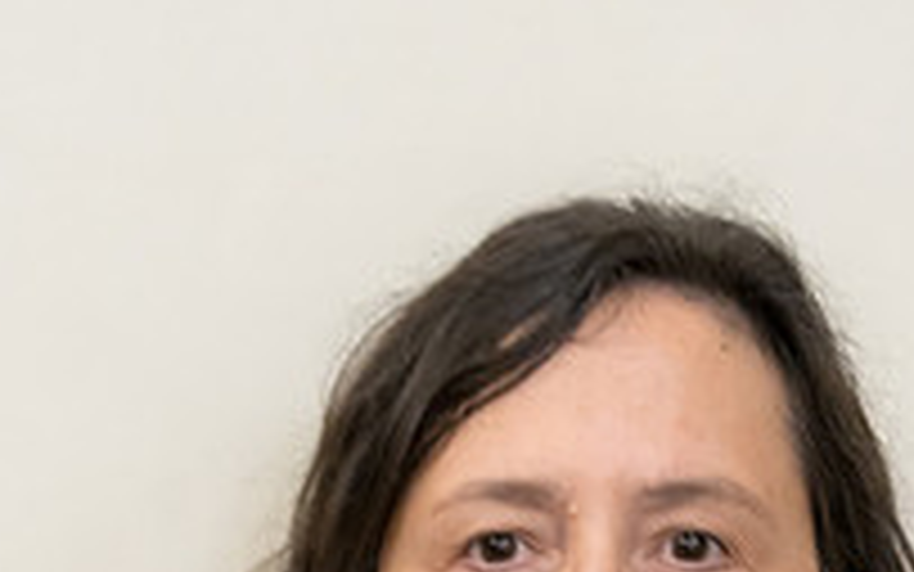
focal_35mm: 407
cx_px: 603
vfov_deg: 3.2
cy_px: 878
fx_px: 10141
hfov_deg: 5.2
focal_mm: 180
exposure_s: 1/80
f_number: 4
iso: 5000
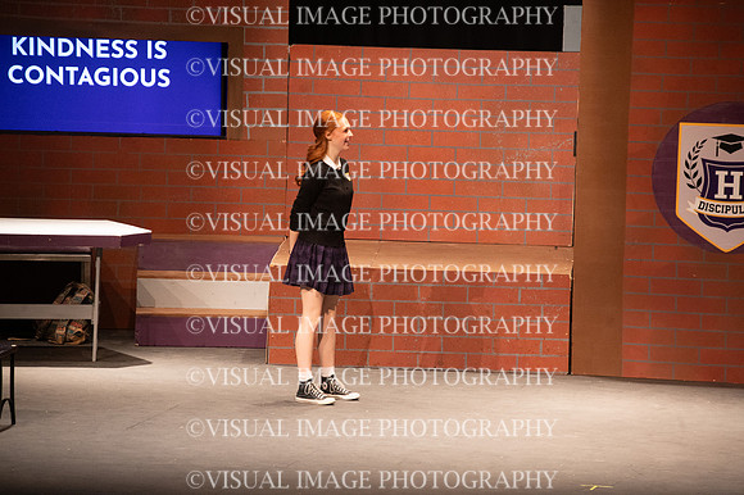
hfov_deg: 6.4
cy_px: 248
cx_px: 372
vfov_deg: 4.3
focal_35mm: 320
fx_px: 6609
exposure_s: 1/200
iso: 7200
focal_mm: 320
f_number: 6.3
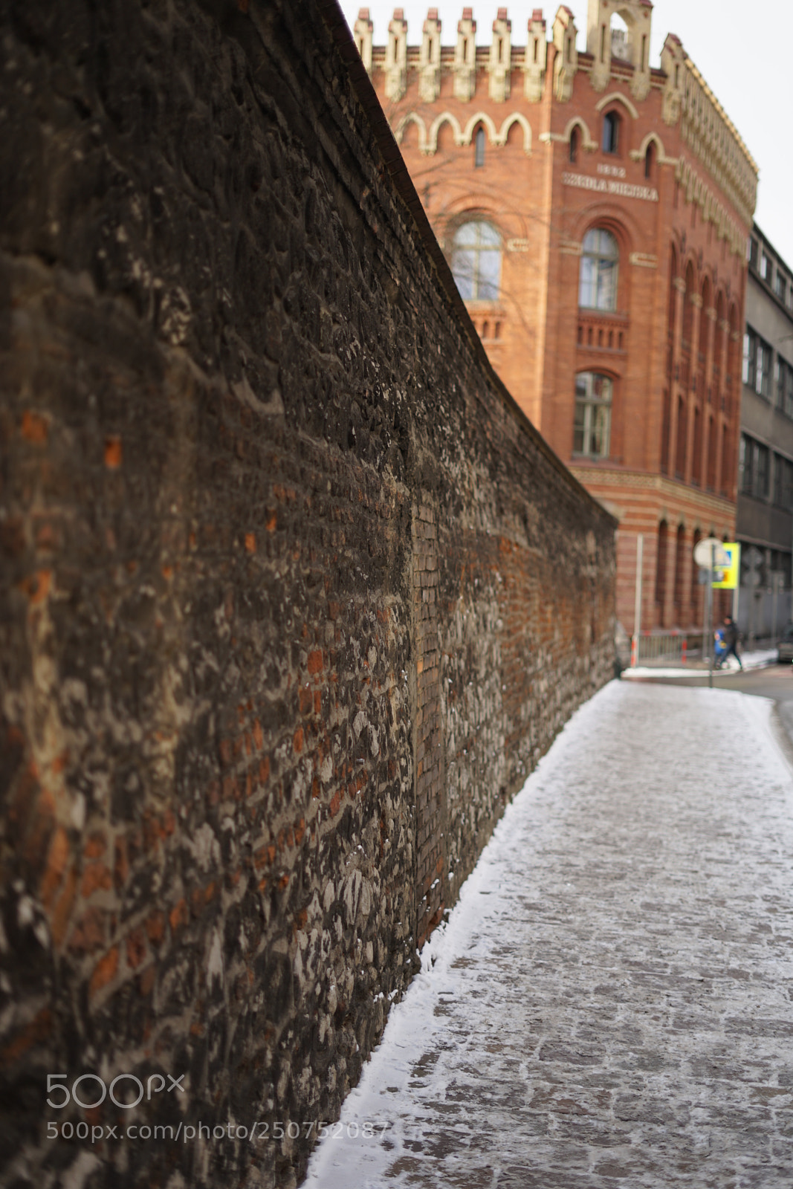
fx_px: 1652
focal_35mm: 50
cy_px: 594
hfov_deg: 27.0
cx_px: 396
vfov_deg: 39.6
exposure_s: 1/800
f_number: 1.8
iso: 100
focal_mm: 50
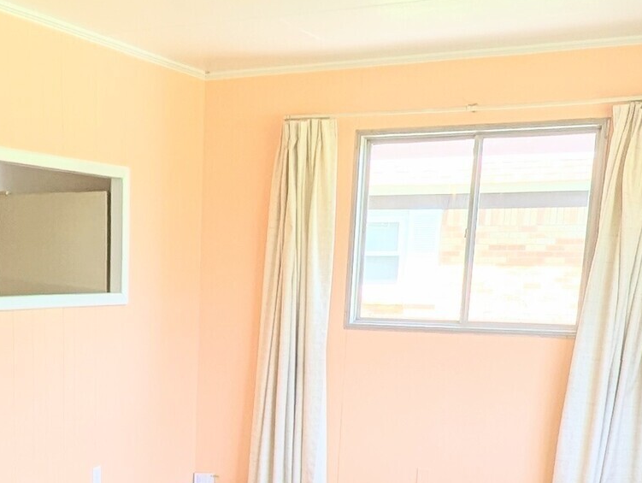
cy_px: 528
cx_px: 129
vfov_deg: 25.6
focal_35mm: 53
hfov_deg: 35.0
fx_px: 984
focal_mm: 1.95
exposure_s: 1/131
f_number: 2.2
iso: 44
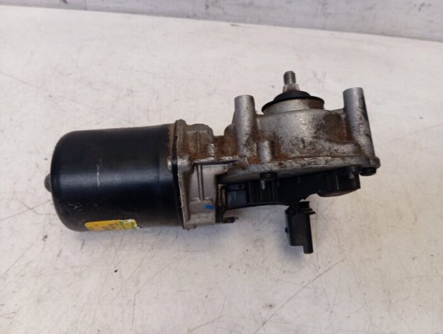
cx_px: 222
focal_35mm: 28
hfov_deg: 63.4
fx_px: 359
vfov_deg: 49.9
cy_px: 167
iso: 366
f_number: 1.8
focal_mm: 4.22
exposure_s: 1/33.3
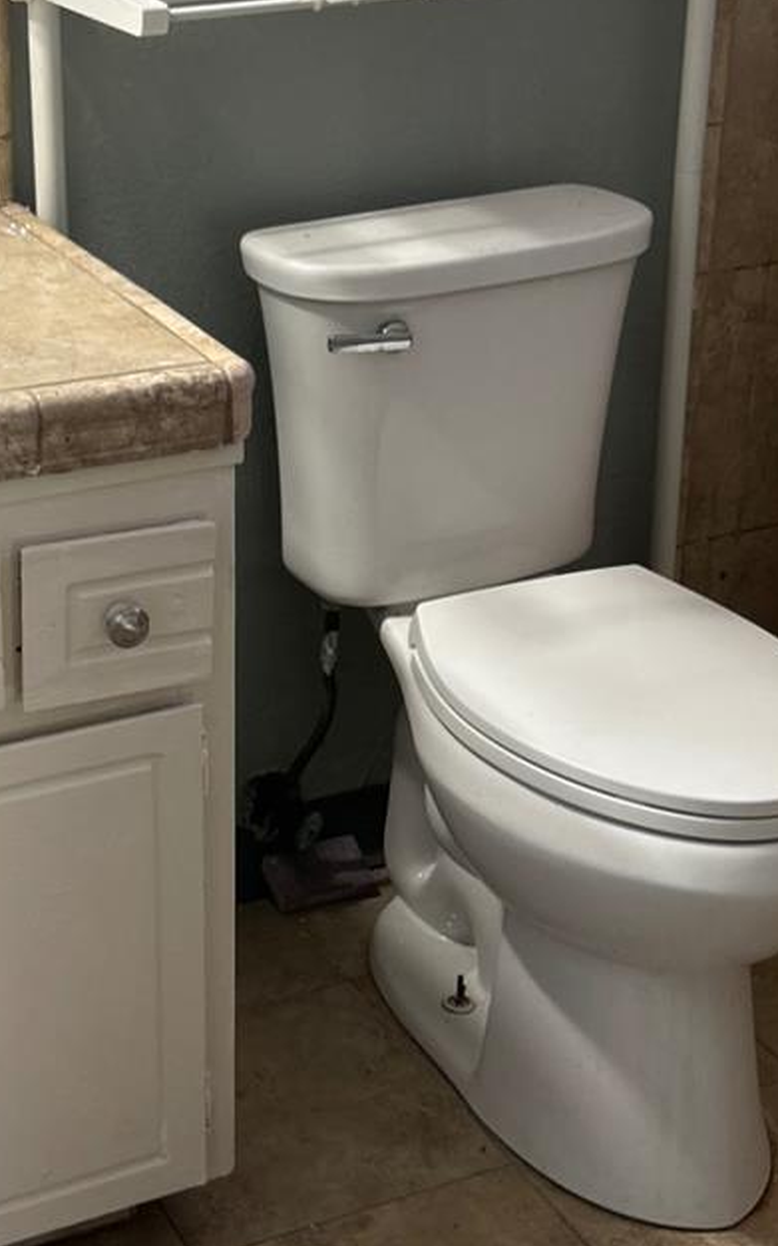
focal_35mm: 66
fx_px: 2240
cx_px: 204
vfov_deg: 31.0
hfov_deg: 19.6
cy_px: 525
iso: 100
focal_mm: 5.7
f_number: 1.5
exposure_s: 1/60
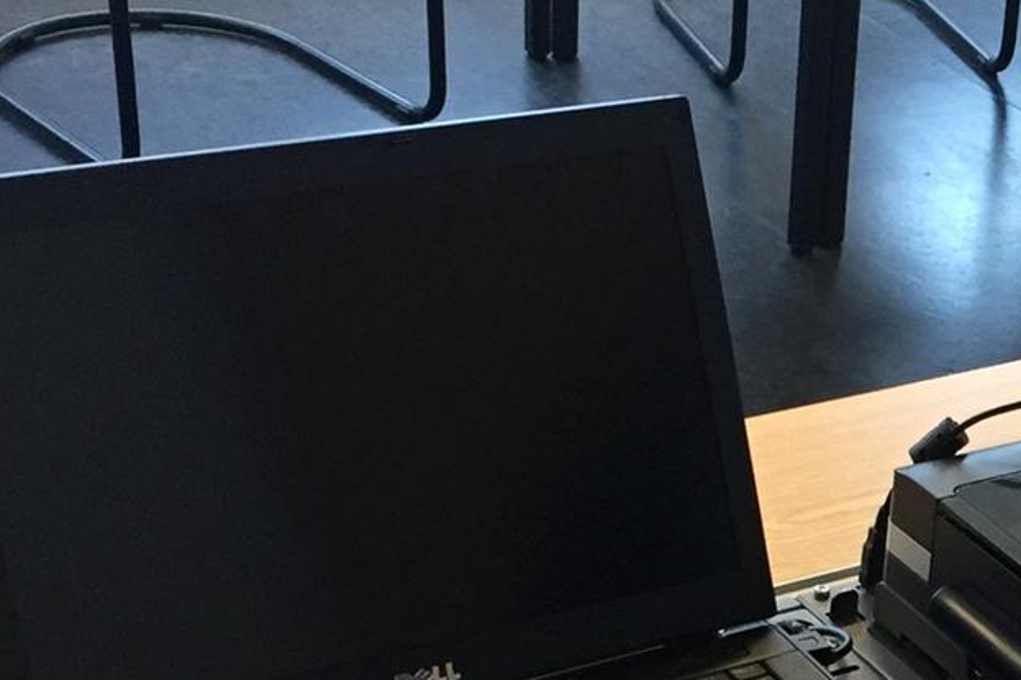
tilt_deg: -32.4
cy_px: 641
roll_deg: -9.0
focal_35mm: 93
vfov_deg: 14.5
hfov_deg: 20.8
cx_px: 1150
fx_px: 2637
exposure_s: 1/33
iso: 200
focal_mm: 4.15
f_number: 2.2
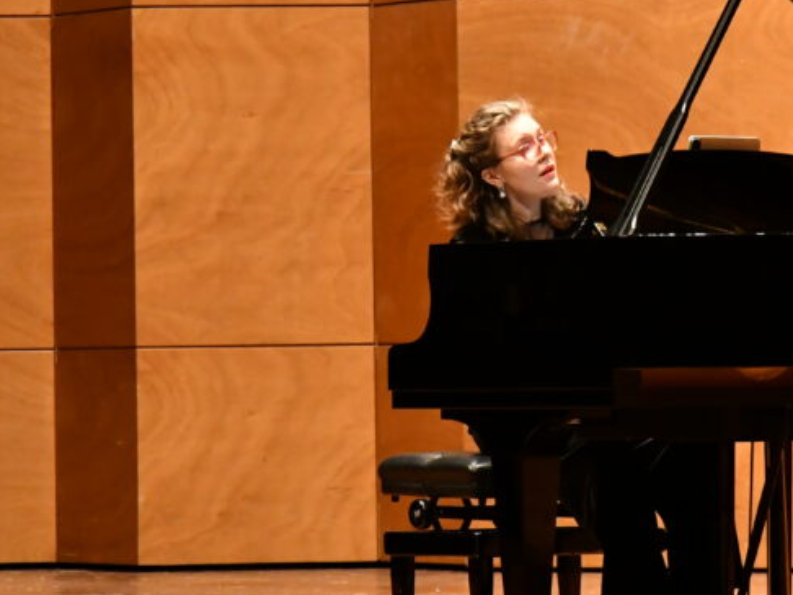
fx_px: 5570
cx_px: 428
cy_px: 183
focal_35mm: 243
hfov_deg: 8.1
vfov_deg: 6.1
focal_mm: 80
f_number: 5.6
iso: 6400
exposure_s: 1/160
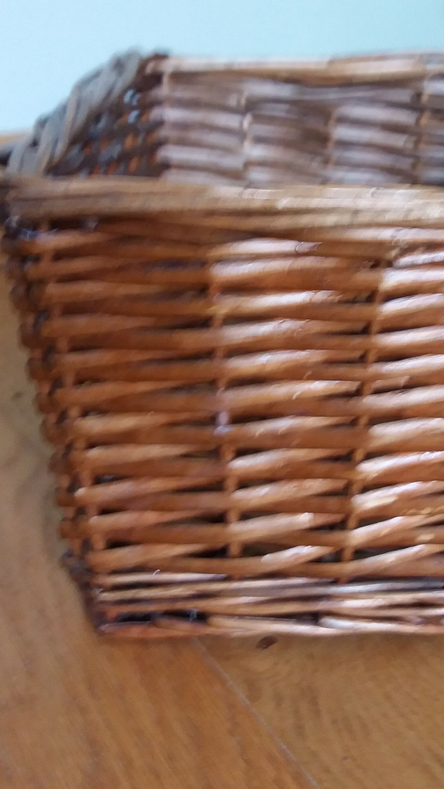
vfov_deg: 44.5
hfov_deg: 25.4
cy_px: 364
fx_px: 963
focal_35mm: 46
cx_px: 375
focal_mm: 3.7
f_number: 1.9
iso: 200
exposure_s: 1/17
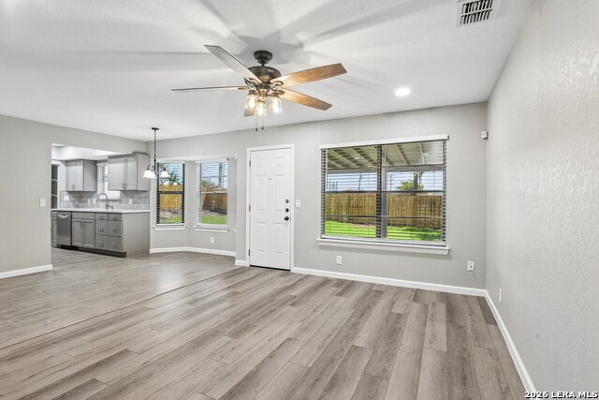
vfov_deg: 67.4
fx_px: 300
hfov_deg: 90.0
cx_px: 300
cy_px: 200
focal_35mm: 18
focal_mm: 18
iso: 720
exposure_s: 1/20
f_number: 8
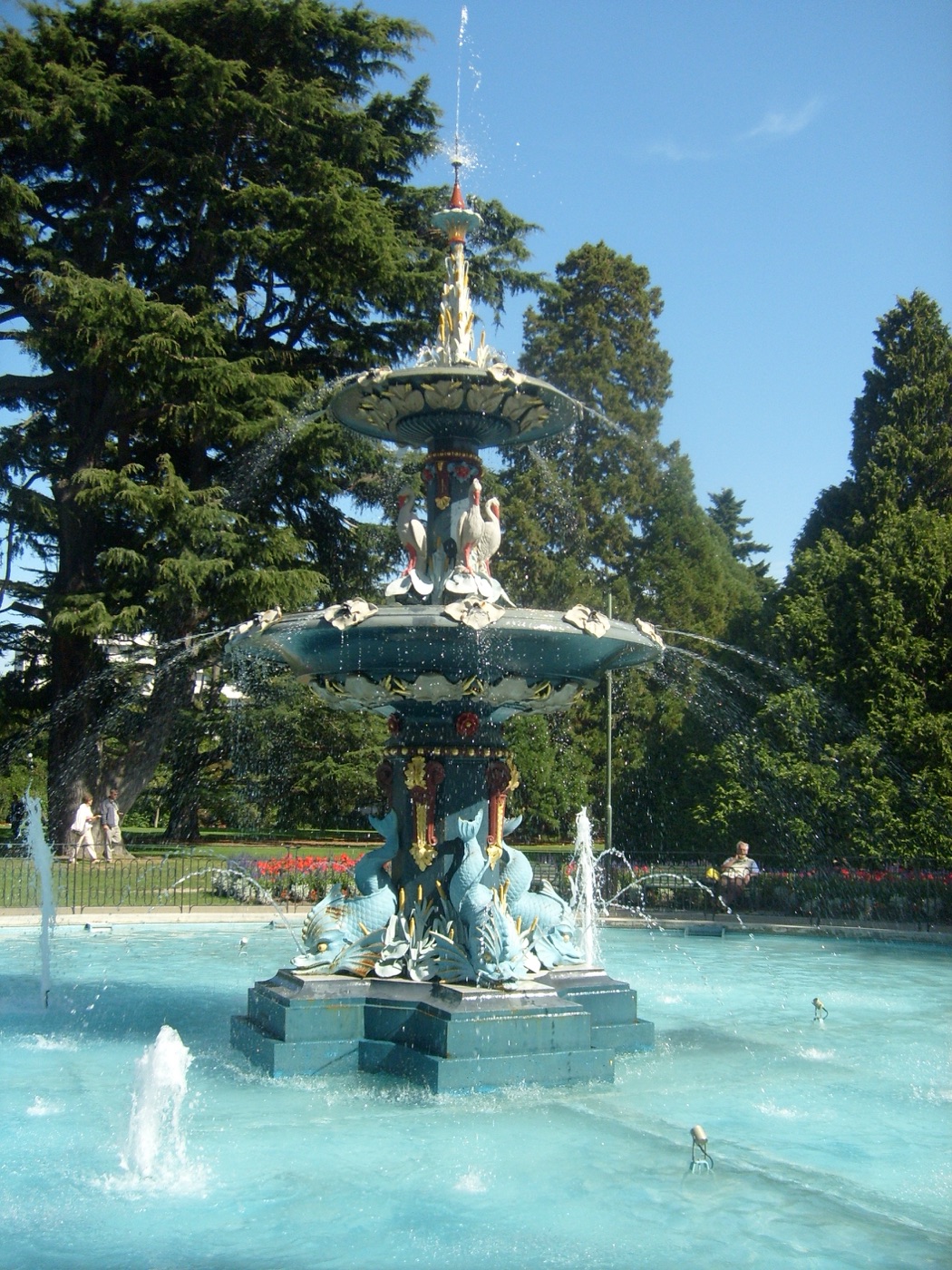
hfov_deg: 40.7
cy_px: 635
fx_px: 1283
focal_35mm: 35
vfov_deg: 52.6
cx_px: 476
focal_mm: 5.8
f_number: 7.1
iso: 80
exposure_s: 1/180
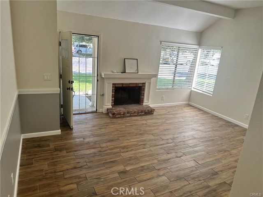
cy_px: 98
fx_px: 182
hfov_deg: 71.6
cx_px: 132
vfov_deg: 56.8
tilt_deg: -15.3
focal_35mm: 24
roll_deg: -5.2
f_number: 1.78
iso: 80
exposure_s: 1/215
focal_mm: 6.86
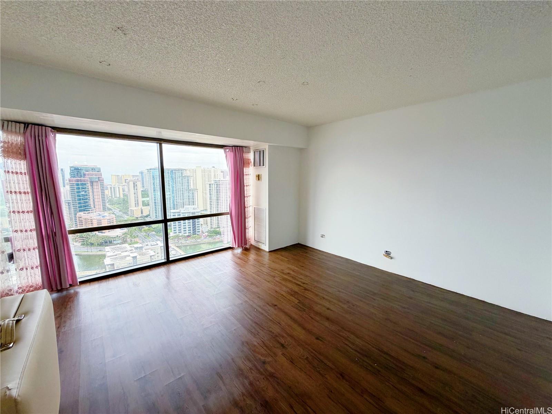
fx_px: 223
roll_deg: +0.1
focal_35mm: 14
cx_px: 276
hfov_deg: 102.1
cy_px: 207
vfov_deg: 85.7
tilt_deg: -8.0
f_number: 2.2
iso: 160
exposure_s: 1/121
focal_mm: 2.22
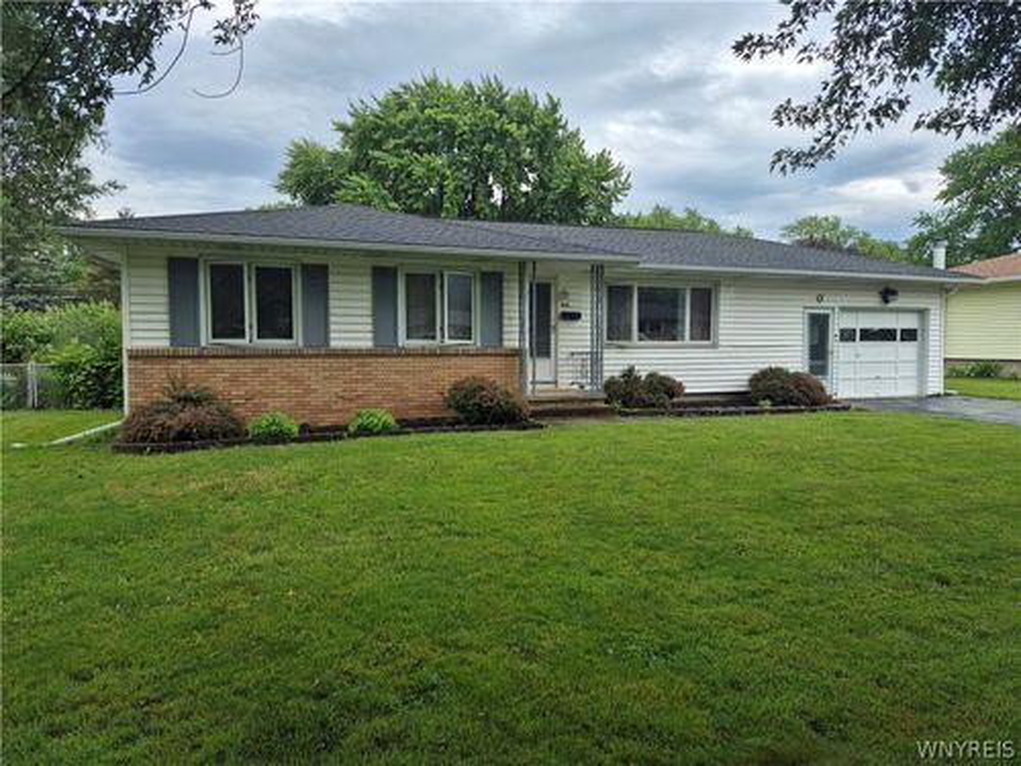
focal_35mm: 23
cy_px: 383
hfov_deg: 73.9
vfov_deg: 58.9
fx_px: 678
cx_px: 510
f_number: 1.8
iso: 25
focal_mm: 5.4
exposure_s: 1/578
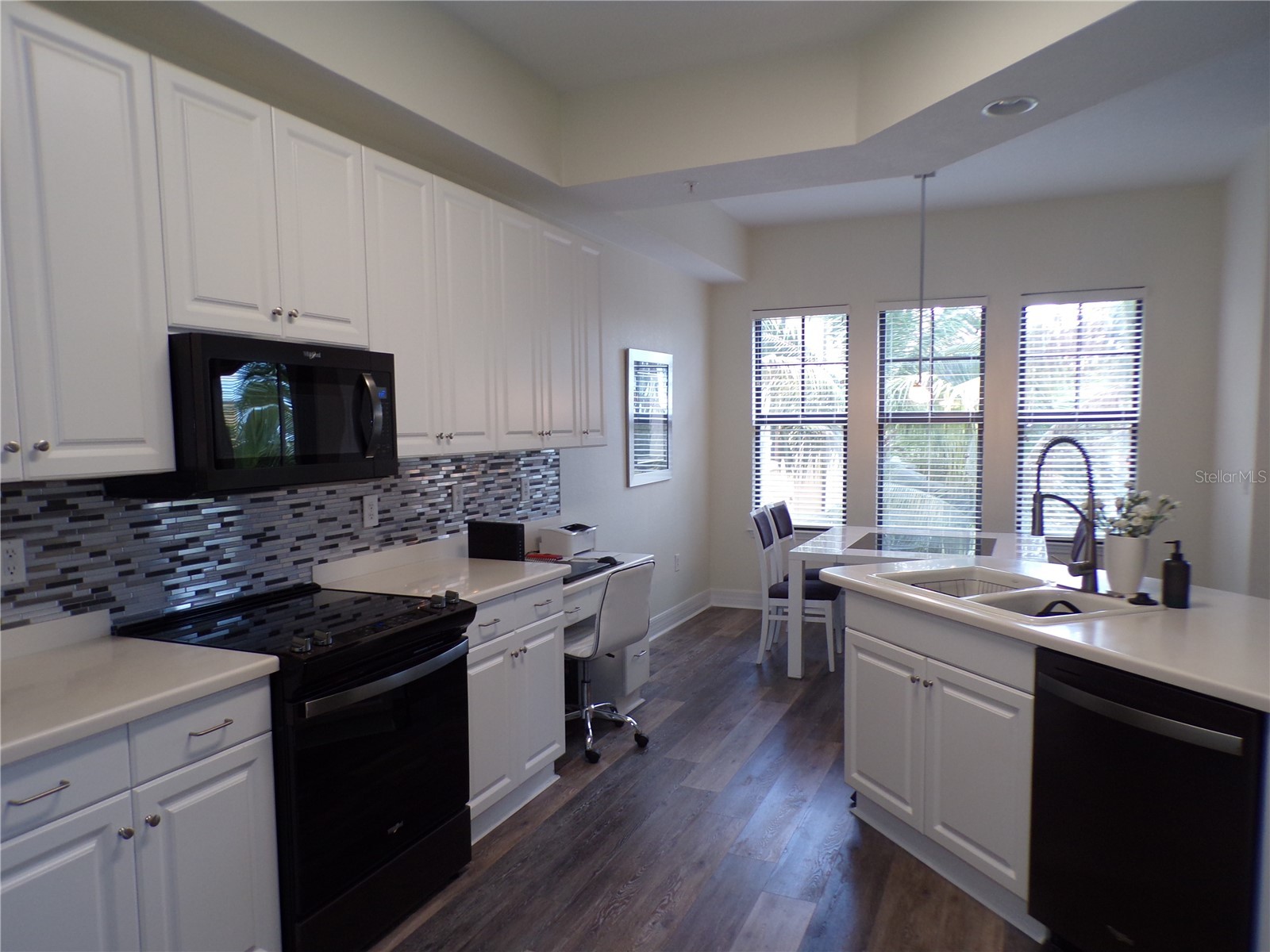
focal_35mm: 24
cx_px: 635
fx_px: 881
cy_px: 476
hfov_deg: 71.6
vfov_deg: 56.8
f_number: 3
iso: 114
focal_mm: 4.3
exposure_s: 1/34
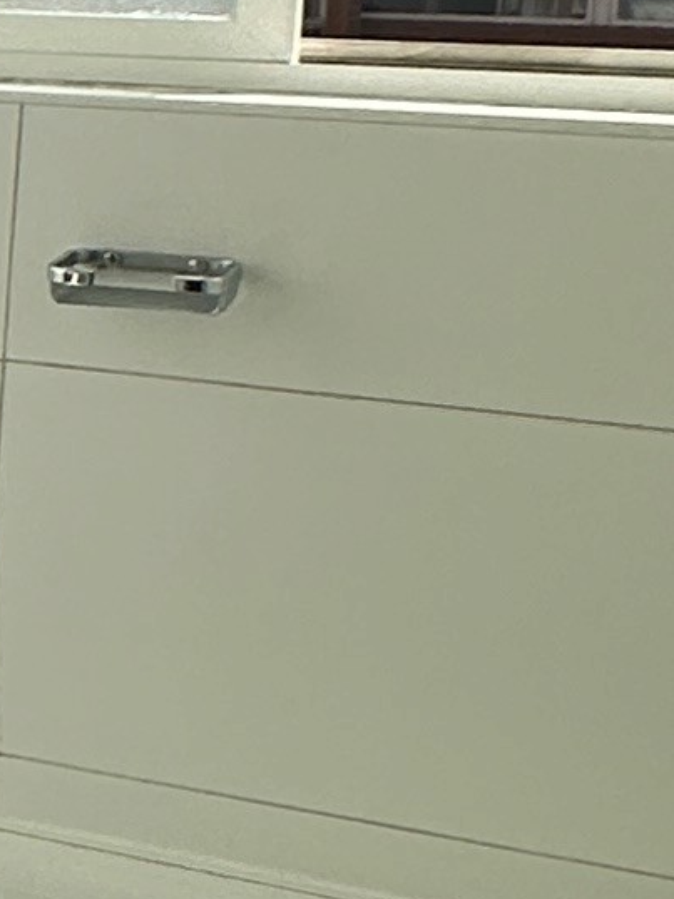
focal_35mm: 105
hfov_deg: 10.9
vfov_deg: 18.6
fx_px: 2728
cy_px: 187
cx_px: -1159
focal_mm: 2.22
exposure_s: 1/1453
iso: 40
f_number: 2.2
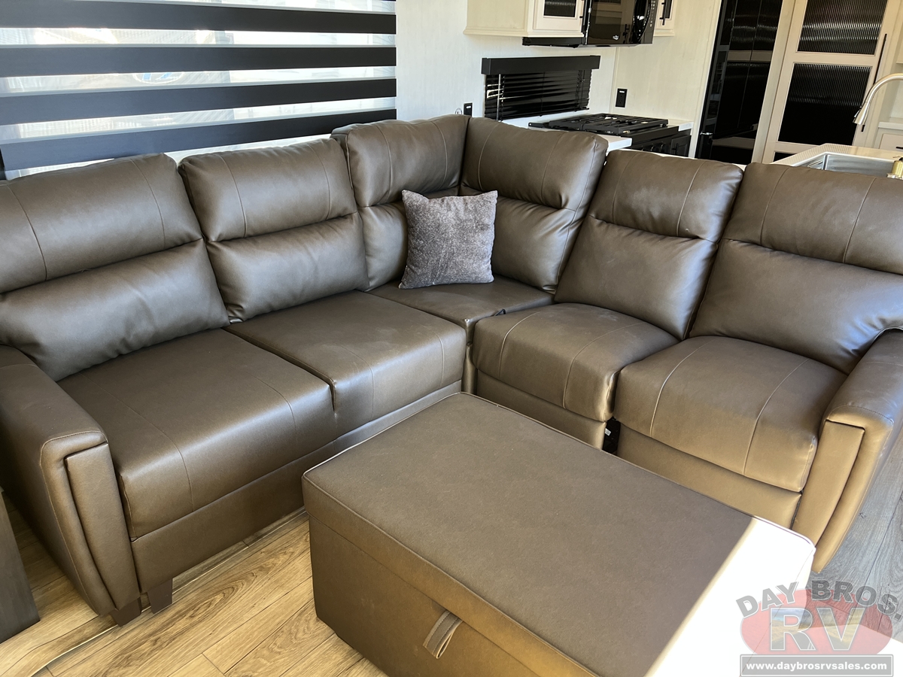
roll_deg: -2.8
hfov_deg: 67.3
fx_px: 678
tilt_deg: -24.7
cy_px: 338
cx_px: 452
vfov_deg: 53.1
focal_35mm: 26
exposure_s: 1/102
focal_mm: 5.7
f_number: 1.5
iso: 125
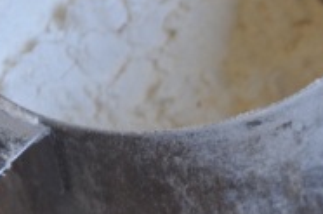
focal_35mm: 372
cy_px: 353
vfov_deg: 3.7
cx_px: 571
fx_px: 3327
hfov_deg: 5.5
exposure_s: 1/100
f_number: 5
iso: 400
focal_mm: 45
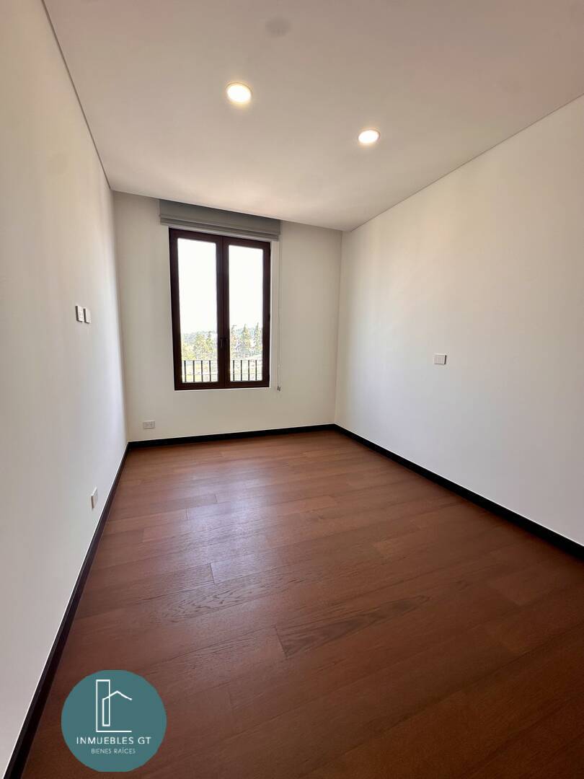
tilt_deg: -7.6
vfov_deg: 102.1
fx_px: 315
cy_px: 390
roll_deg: -1.4
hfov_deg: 85.7
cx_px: 292
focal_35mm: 14
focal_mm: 2.22
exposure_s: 1/99
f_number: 2.2
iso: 50
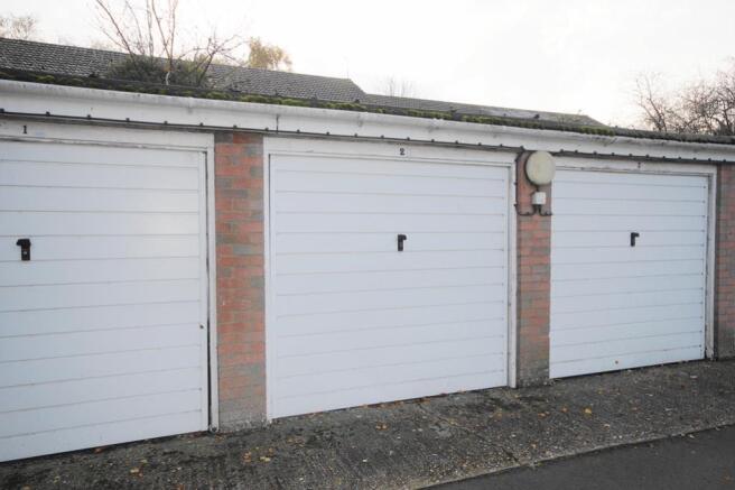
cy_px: 245
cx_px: 368
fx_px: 490
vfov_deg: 53.1
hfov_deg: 73.8
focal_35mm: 24
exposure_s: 1/100
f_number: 8
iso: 100
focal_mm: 16
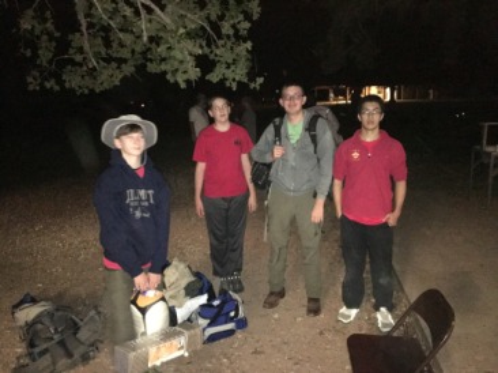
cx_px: 249
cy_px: 186
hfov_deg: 61.7
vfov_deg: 48.2
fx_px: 417
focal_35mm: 29
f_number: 2.2
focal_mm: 4.15
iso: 1250
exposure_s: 1/16
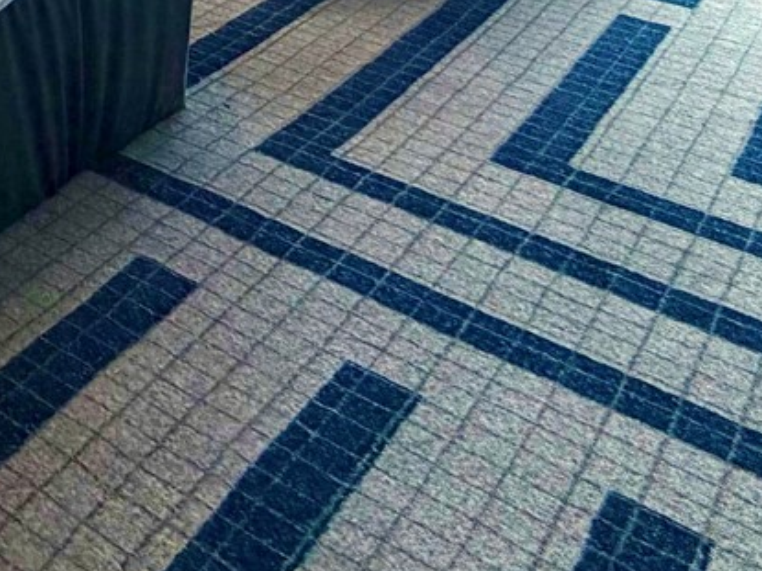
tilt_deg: +1.8
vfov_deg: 19.0
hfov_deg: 27.9
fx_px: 1188
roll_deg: +0.3
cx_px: -285
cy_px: -516
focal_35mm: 54
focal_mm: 2.22
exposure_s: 1/120
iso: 32
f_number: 2.2
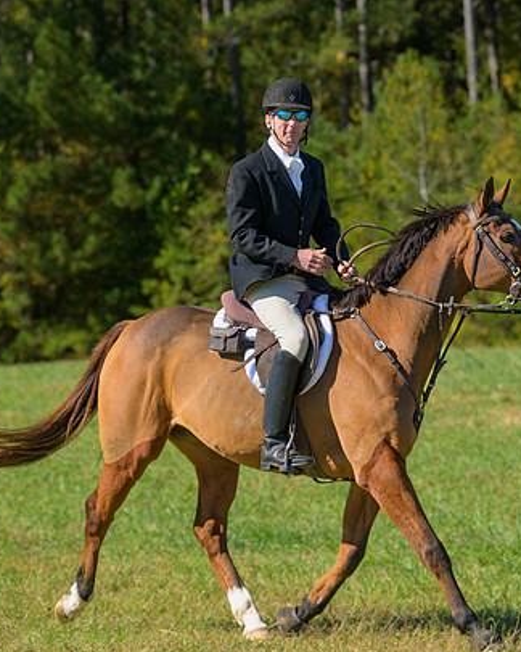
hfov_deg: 10.3
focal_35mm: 149
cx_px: 394
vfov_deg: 12.9
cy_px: 308
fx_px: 2872
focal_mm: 99
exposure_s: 1/500
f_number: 4
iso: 200
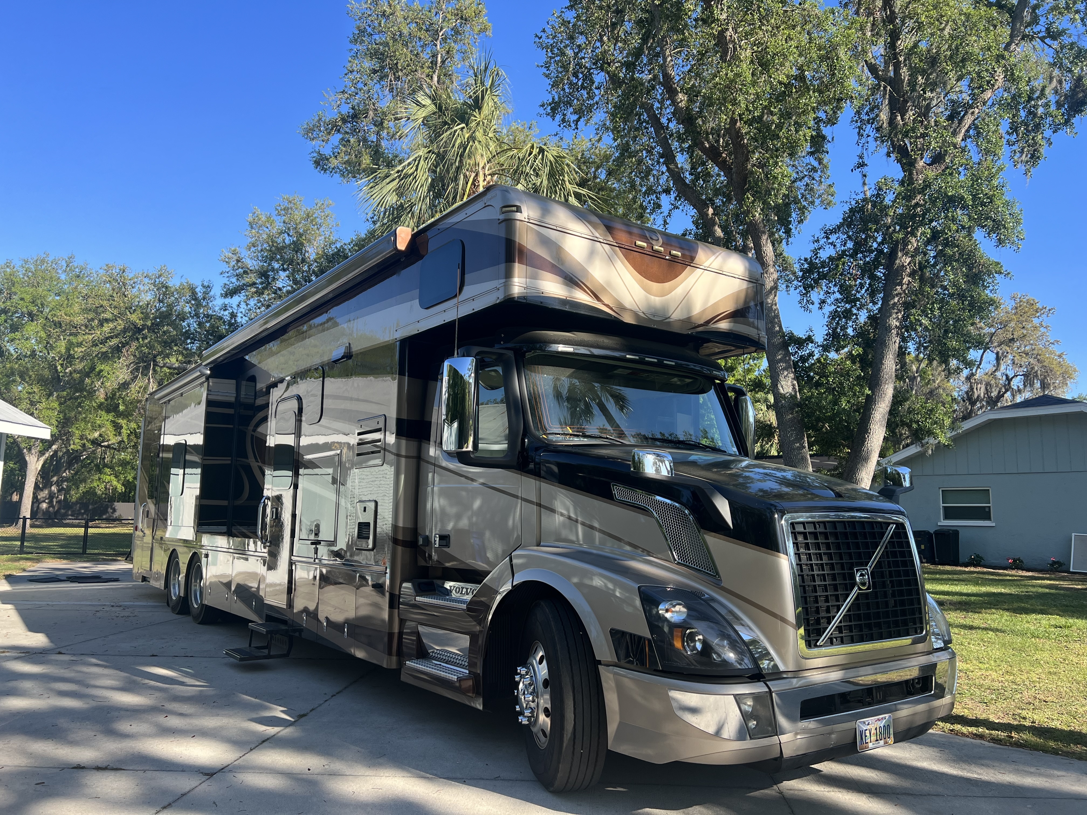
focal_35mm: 26
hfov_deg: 67.3
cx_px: 544
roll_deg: -0.3
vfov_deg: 53.1
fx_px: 816
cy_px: 408
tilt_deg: +6.9
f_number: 1.5
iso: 50
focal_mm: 5.7
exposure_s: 1/1377
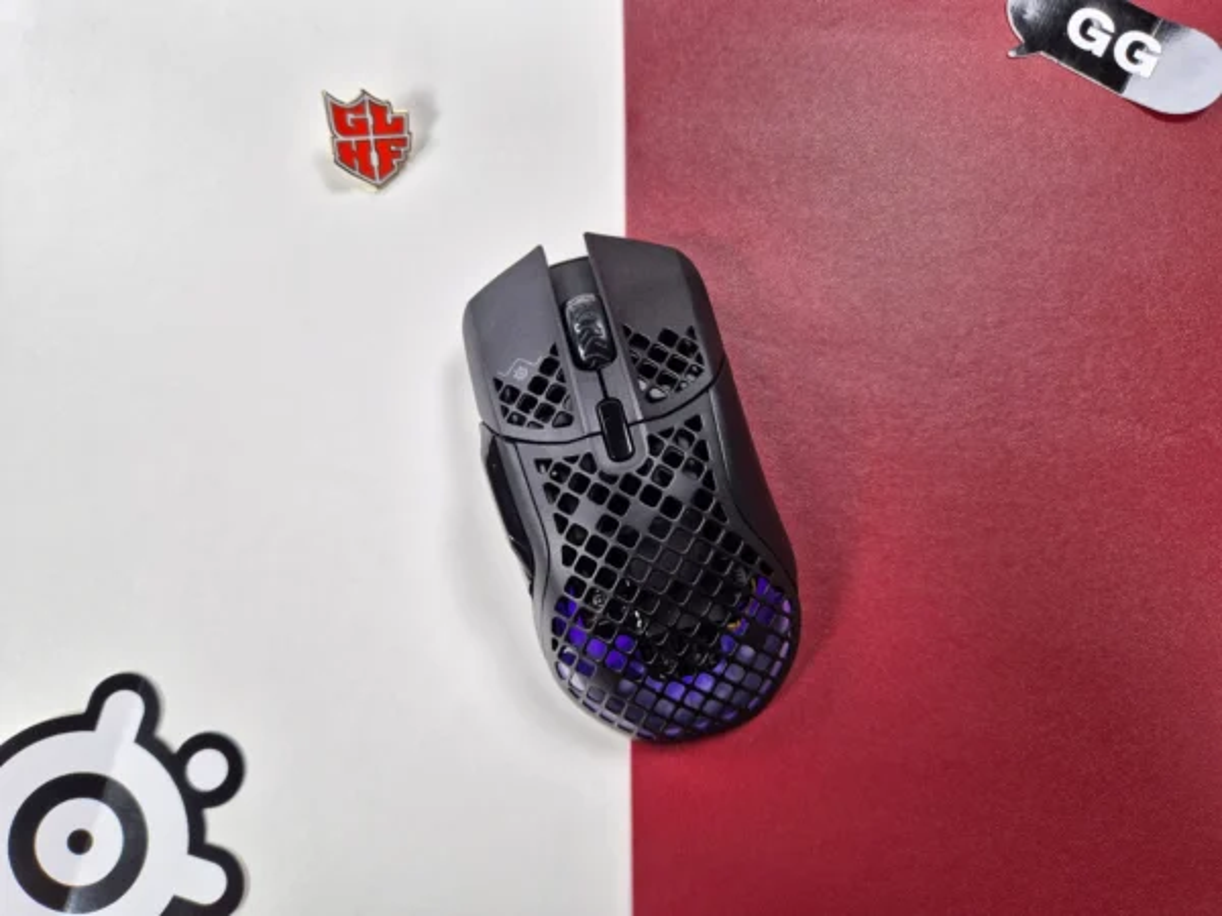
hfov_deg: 73.9
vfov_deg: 58.9
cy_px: 458
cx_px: 611
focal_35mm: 23
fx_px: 812
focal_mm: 5.4
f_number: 1.8
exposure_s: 1/57
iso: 50
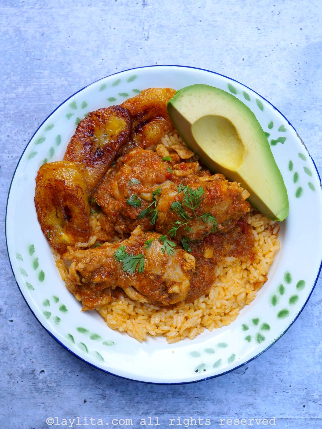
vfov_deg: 39.7
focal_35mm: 48
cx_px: 161
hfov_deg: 30.3
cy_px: 214
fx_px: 595
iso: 200
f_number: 4.5
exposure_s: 1/160
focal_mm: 24
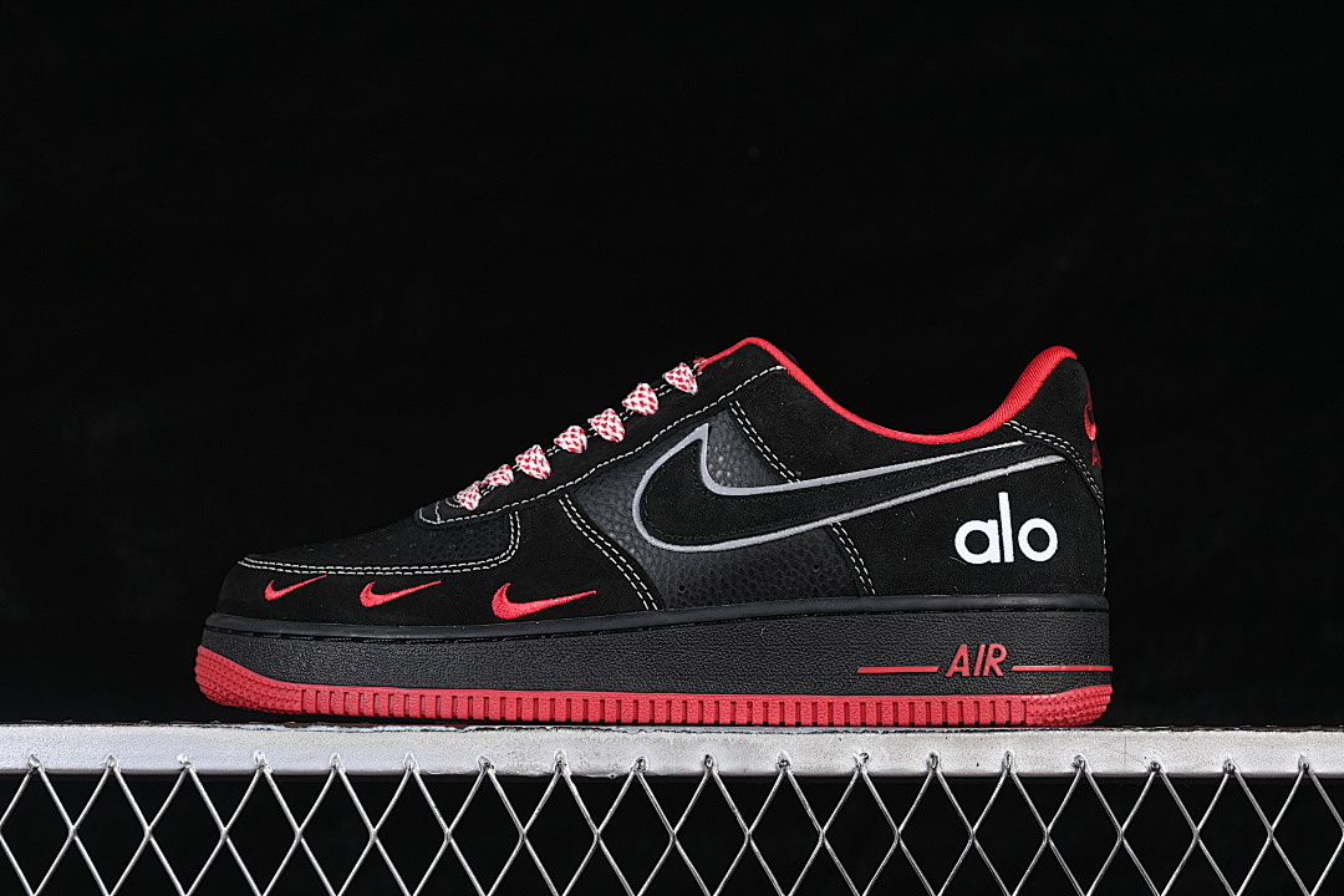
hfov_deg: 27.0
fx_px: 2800
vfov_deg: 18.2
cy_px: 448
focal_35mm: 75
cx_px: 672
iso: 160
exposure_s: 1/60
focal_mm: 50
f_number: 6.3
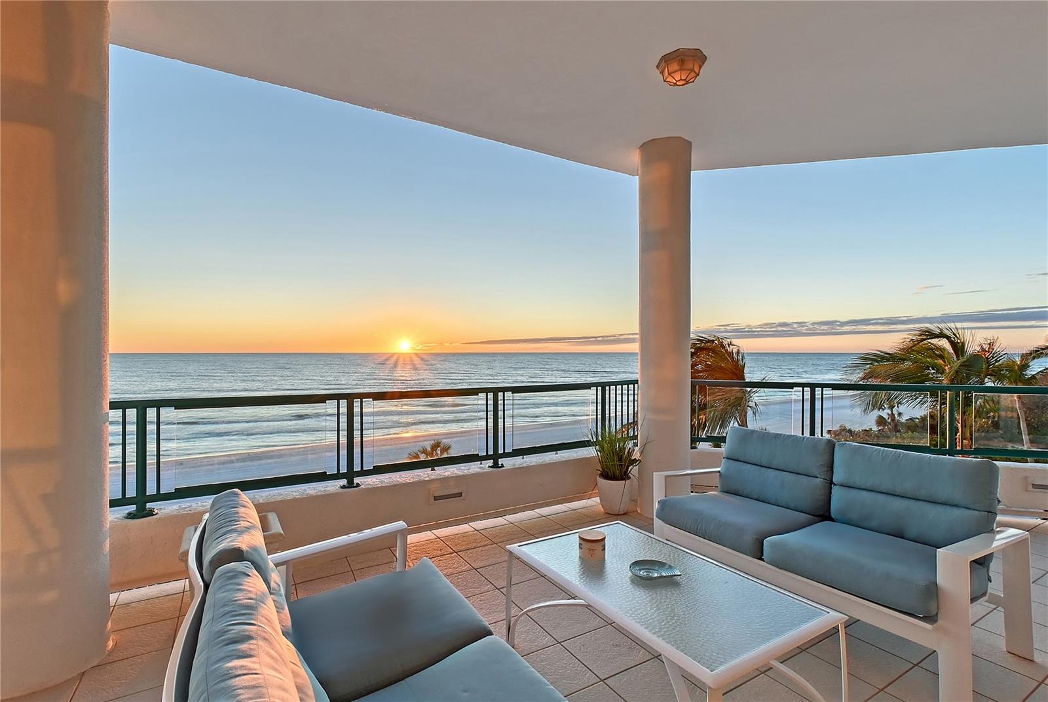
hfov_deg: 100.3
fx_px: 437
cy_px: 351
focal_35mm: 15
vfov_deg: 77.5
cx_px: 524
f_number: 10
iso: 800
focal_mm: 10
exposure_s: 1/800
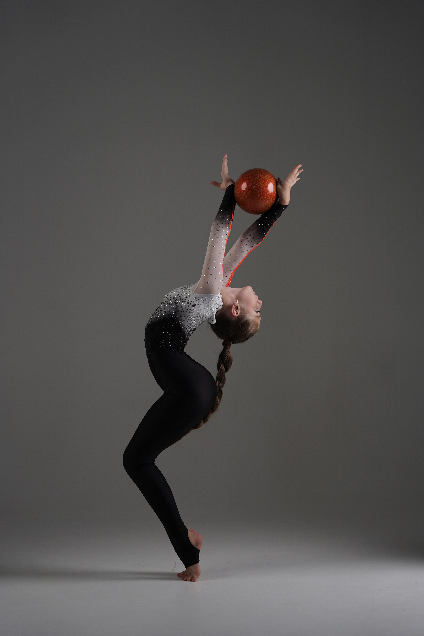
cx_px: 212
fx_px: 1002
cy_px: 318
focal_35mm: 57
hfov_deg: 23.9
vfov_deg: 35.2
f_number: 3.2
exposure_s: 1/640
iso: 640
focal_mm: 56.7
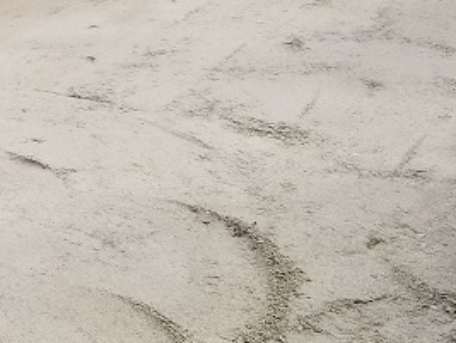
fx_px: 1293
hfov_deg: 18.2
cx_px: -186
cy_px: 32
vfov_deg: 15.0
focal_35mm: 98
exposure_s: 1/325
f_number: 1.7
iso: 50
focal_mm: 4.25
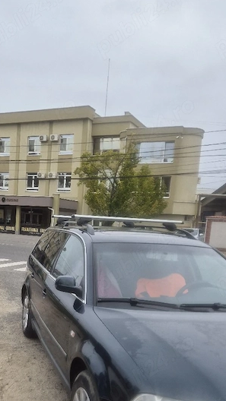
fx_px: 405
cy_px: 273
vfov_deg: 51.6
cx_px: 57
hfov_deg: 30.7
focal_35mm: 38
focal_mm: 5.4
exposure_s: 1/714
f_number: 1.8
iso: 25
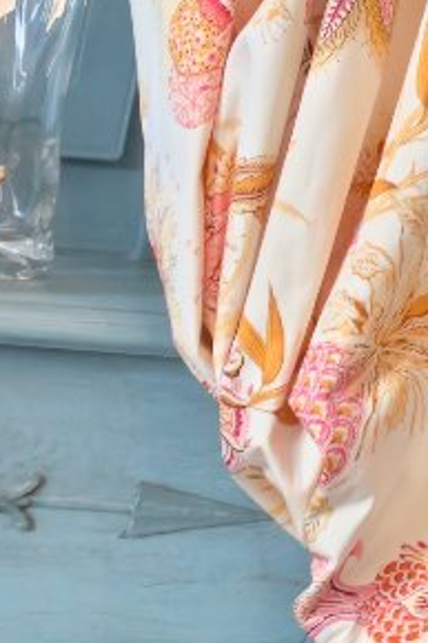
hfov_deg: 12.2
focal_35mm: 99
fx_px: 1767
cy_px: 1251
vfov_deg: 16.3
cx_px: -437
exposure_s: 1/50
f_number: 1.8
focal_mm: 5.4
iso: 320
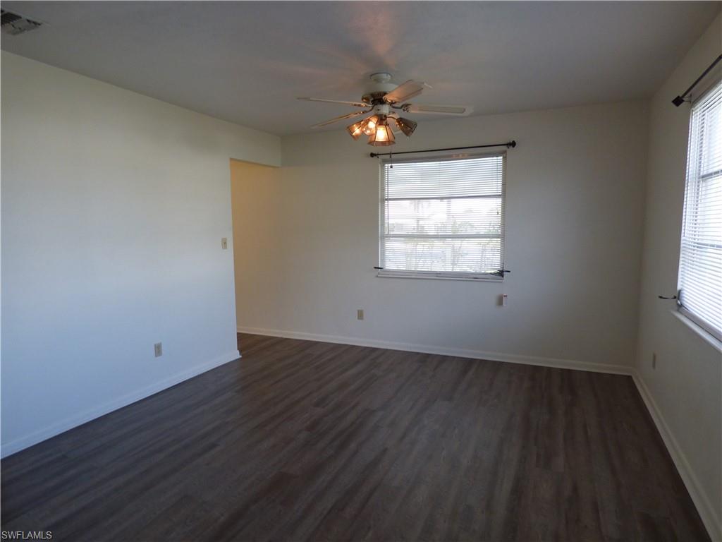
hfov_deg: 81.7
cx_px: 361
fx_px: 417
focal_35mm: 20
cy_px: 271
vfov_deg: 66.0
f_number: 2.8
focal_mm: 3.58
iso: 160
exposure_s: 1/60
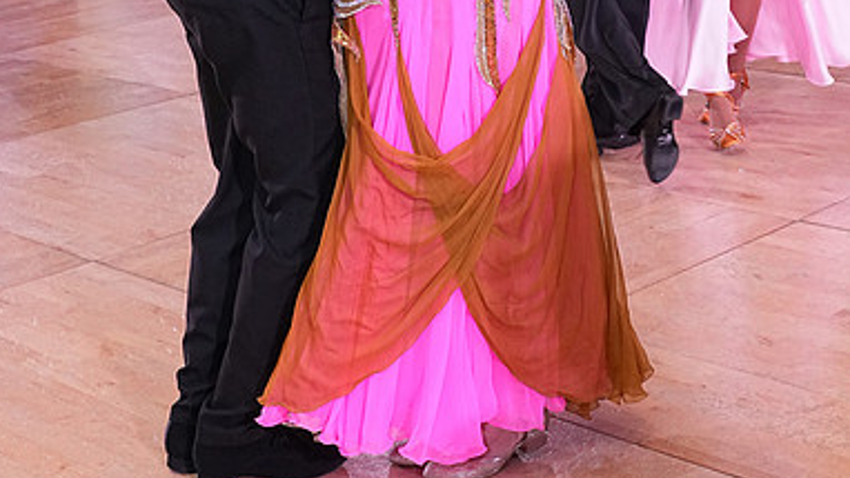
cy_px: -91
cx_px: 422
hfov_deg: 27.2
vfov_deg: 15.0
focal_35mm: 78
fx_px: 1758
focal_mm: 33
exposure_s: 1/250
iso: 2500
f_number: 7.1
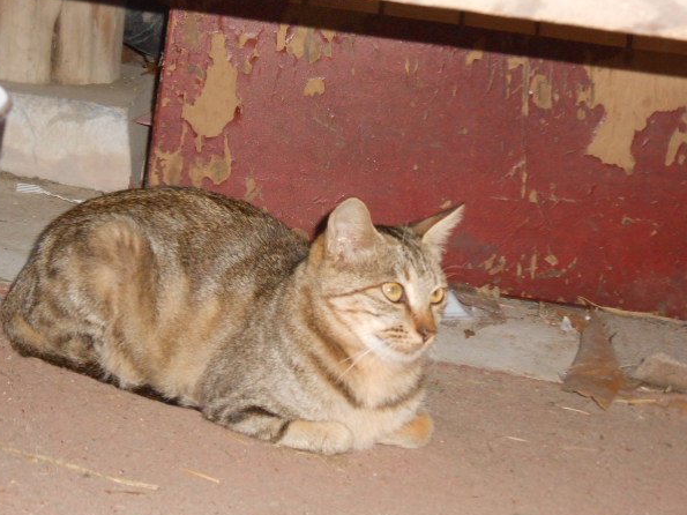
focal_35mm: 100
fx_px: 1984
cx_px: 336
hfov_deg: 19.6
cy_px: 264
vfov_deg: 14.8
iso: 500
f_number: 4.6
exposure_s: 1/60
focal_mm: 16.5
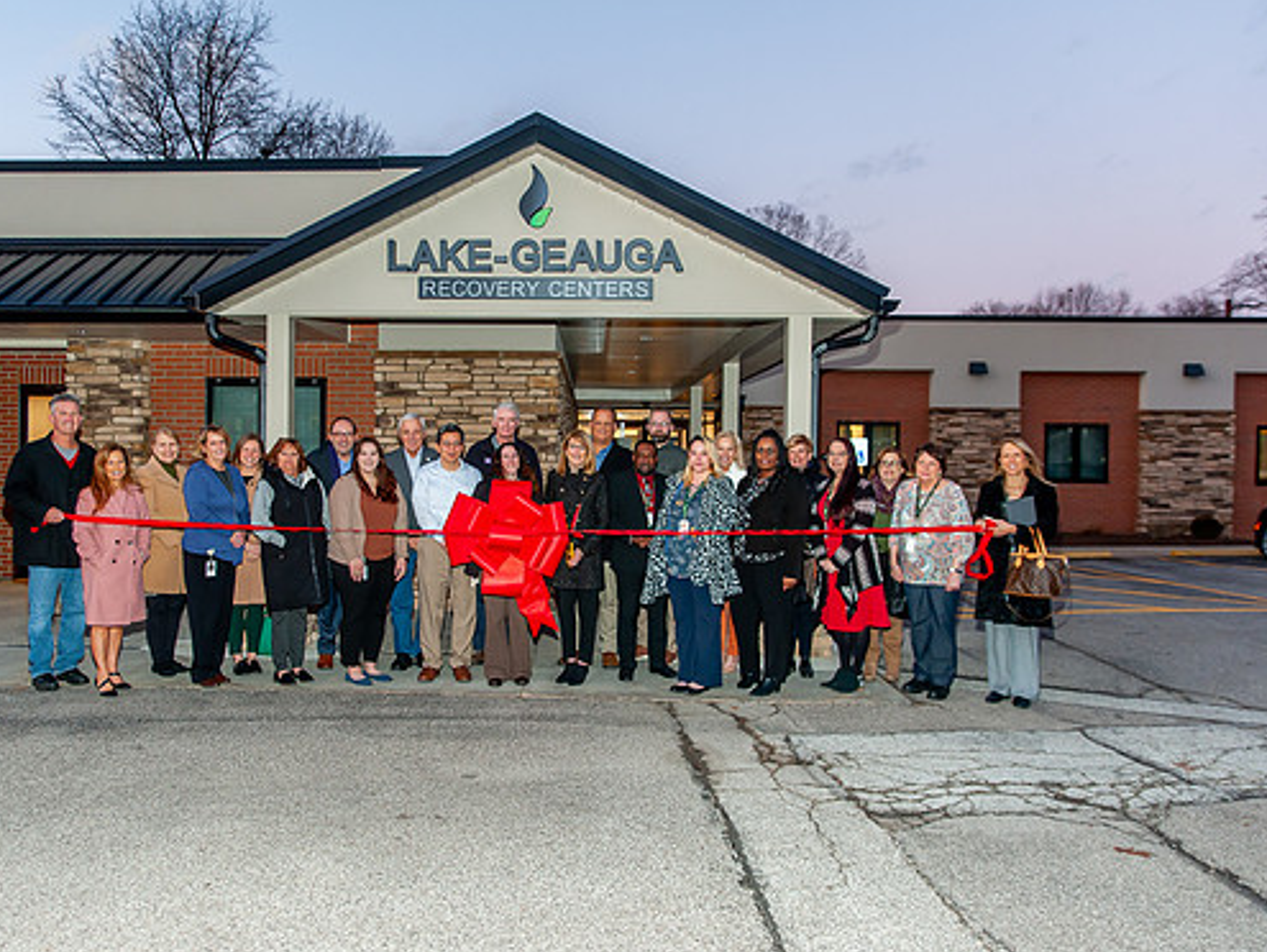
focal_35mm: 27
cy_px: 463
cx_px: 545
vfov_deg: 51.4
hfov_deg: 65.0
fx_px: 989
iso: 800
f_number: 2.8
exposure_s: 1/160
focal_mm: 24
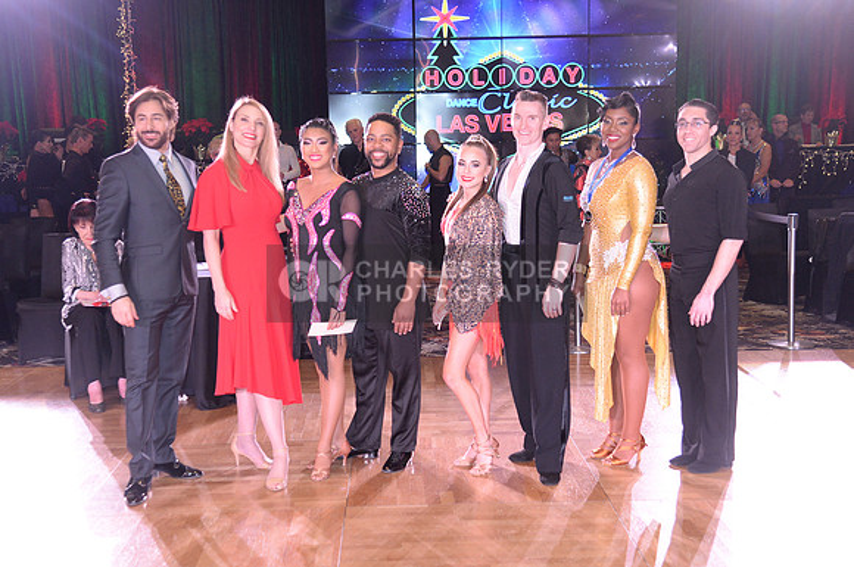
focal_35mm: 50
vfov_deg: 26.9
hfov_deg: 39.6
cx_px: 427
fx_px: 1184
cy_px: 284
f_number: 4.5
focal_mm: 50
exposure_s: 1/250
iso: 3200
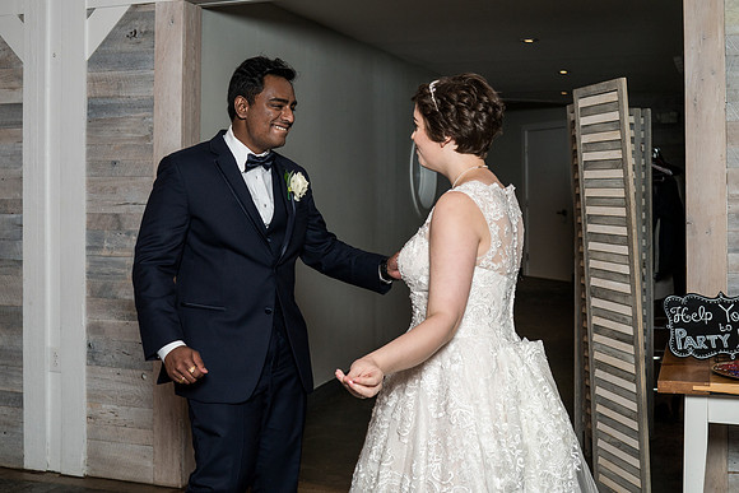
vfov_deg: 29.6
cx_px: 381
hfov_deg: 43.4
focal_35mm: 45
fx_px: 928
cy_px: 175
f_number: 4
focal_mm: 35
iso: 400
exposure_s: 1/200
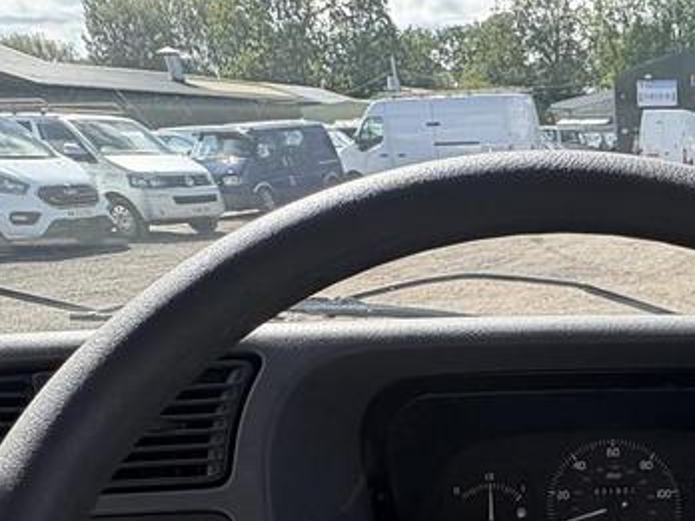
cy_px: 647
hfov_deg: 44.2
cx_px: 687
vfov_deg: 32.0
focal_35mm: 36
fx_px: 723
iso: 64
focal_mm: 2.22
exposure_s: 1/359
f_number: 2.2
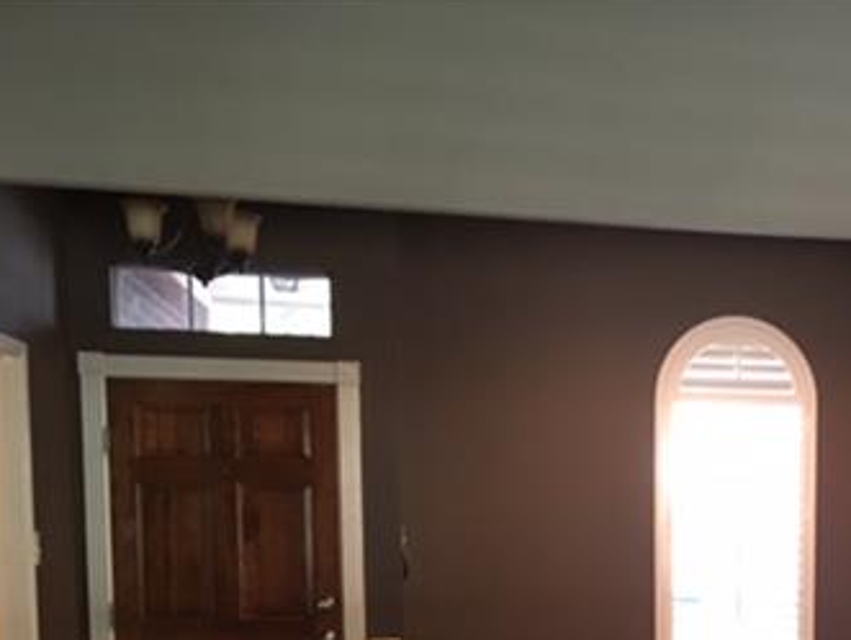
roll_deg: -0.5
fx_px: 1378
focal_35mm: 56
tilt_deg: -3.7
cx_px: 794
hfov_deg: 32.3
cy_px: 607
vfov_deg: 25.2
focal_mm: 4.15
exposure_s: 1/24
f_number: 2.2
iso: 200
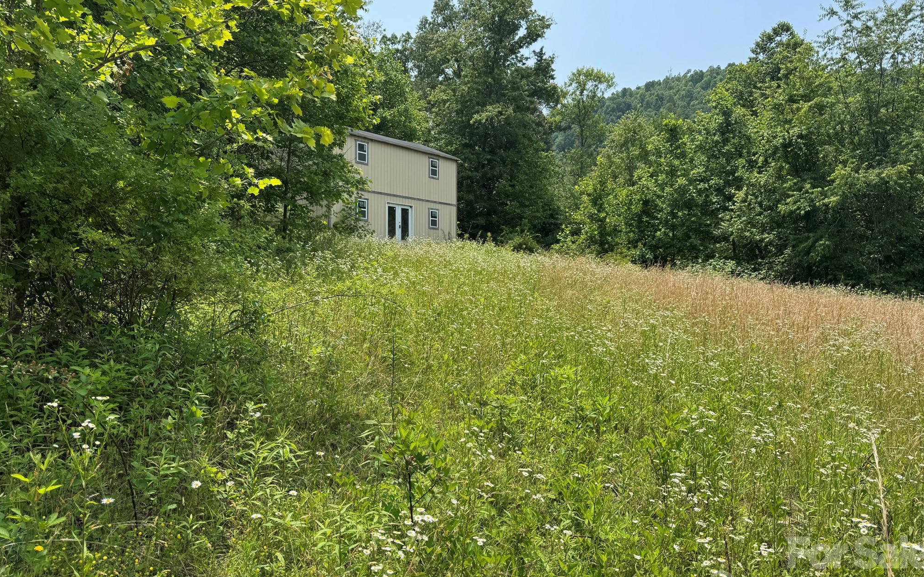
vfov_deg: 47.6
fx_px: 655
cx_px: 462
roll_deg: +0.4
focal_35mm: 26
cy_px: 273
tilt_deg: +2.4
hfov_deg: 70.4
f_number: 1.78
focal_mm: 6.76
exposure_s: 1/2604
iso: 80
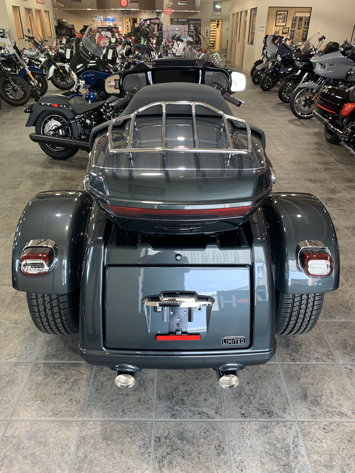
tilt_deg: -26.6
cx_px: 178
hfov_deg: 53.1
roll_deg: -0.2
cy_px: 236
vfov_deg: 67.3
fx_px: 356
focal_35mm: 26
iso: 125
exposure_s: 1/60
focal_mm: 4.25
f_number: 1.8
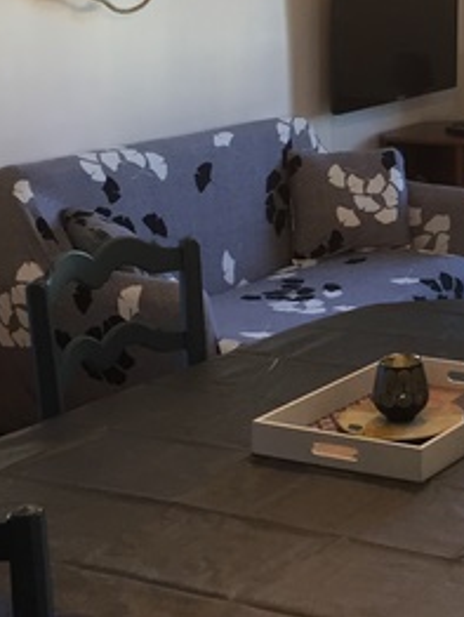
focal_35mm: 84
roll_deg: -0.3
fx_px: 1499
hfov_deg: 16.4
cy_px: 82
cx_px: 643
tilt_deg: -3.2
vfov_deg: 22.8
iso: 64
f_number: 2.2
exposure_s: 1/33
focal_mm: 4.15
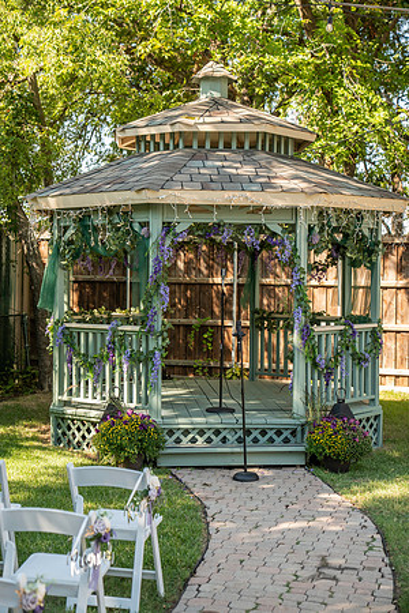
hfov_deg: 22.6
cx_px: 204
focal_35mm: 60
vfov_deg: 33.4
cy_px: 306
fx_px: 1022
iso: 400
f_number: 3.2
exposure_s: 1/800
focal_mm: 60
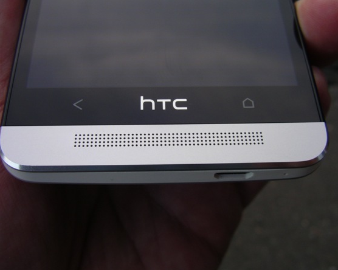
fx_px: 390
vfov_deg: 38.2
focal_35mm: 39
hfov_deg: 46.9
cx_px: 162
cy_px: 136
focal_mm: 5.7
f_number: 2.8
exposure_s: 1/125
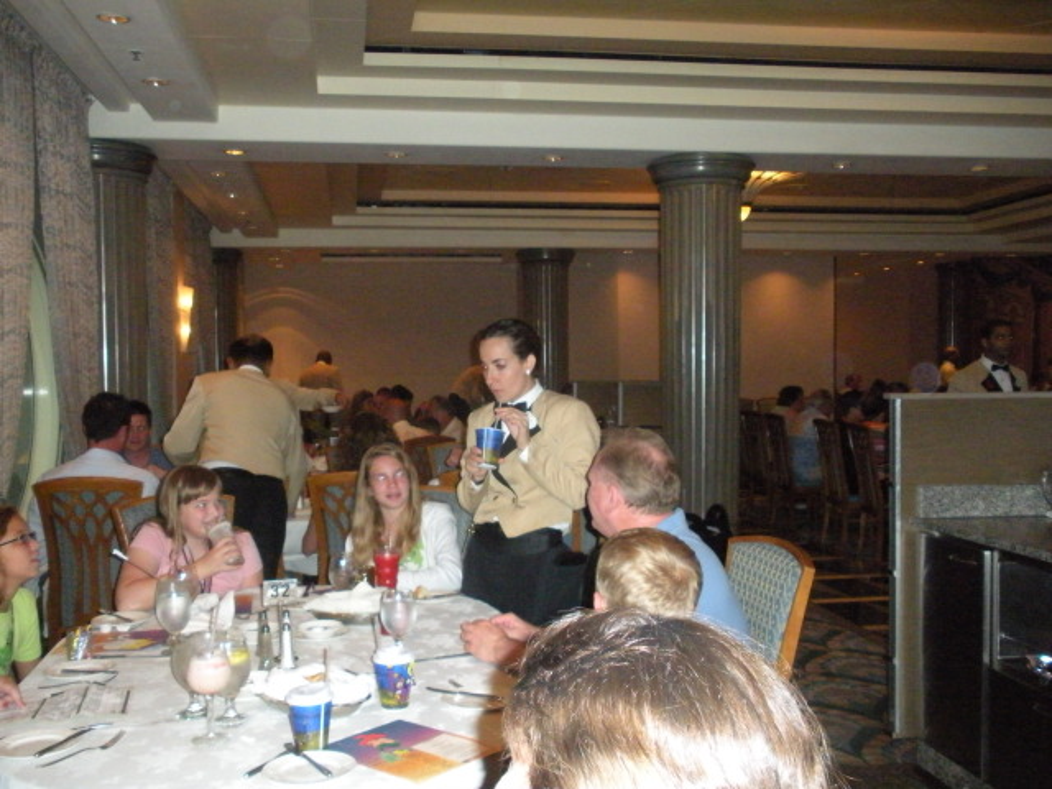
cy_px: 394
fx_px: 1094
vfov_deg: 39.7
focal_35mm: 36
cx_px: 526
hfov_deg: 51.4
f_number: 3.5
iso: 800
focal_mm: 6.3
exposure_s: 1/60
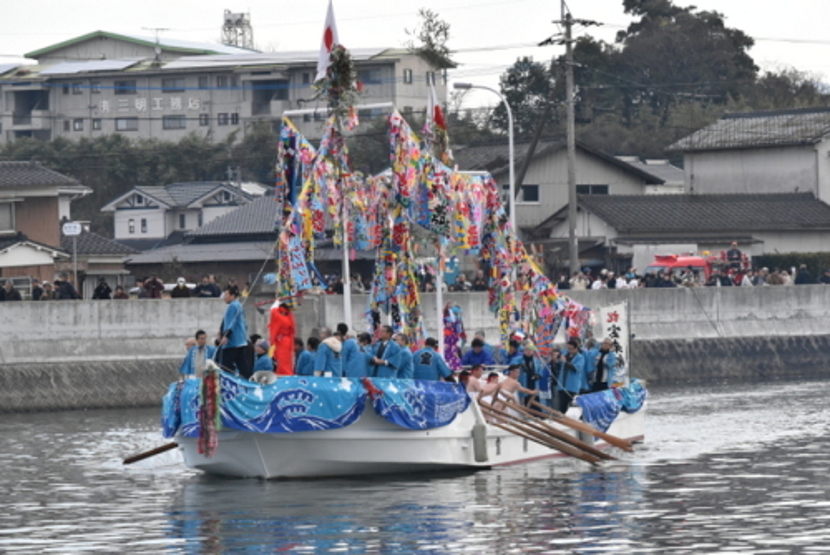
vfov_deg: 7.6
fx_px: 4152
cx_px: 415
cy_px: 278
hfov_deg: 11.4
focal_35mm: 180
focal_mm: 120
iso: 2000
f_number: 8
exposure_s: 1/2000
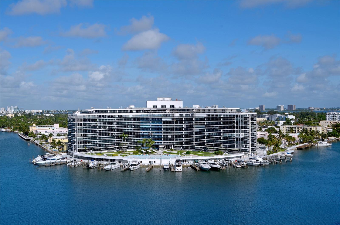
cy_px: 112
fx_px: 396
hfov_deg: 46.5
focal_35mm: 42
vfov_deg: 31.7
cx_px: 170
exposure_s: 1/400
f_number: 10
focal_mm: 28
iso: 100
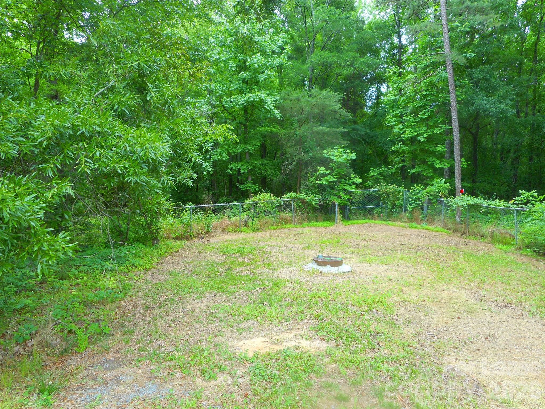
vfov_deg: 54.9
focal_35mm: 25
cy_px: 204
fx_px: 394
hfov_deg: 69.4
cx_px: 272
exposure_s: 1/50
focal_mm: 4.5
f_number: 3.7
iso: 80
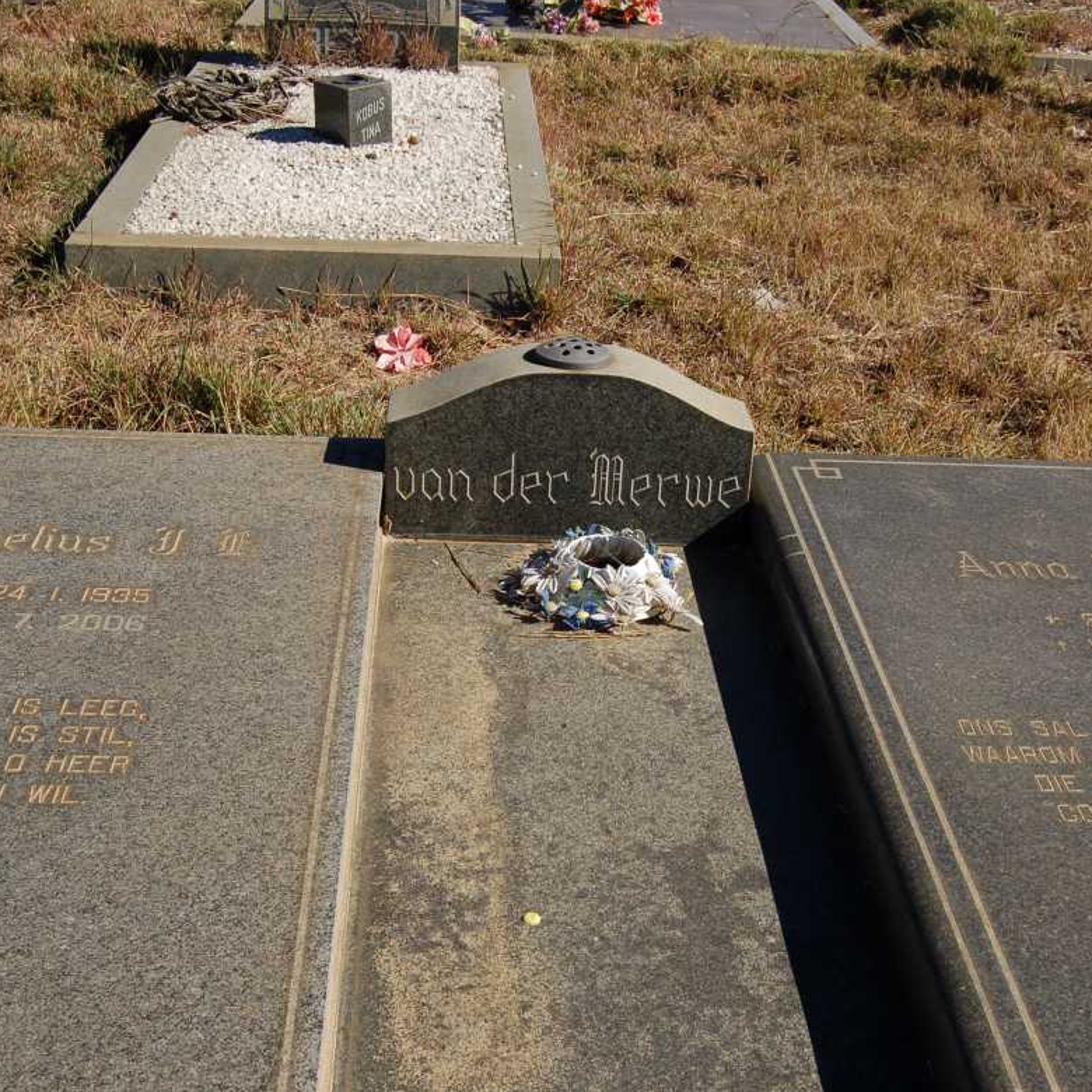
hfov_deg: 36.0
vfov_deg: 36.1
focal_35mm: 47
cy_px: 542
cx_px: 587
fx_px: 1677
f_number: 6.3
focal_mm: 24
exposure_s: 1/500
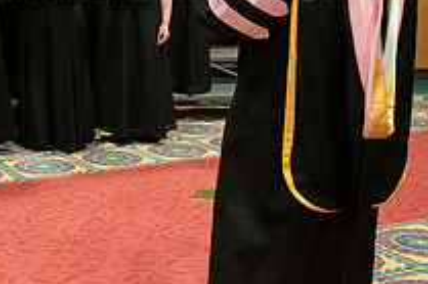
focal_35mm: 75
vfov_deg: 17.9
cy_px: 30
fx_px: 891
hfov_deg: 24.5
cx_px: -86
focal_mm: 27
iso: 3200
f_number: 3.2
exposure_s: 1/200
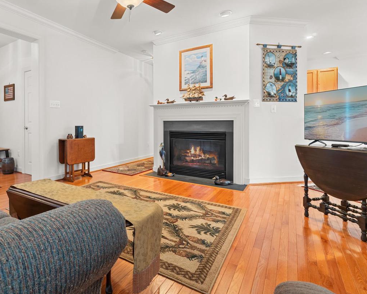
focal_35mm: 20
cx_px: 132
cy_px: 135
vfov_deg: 68.0
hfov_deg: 78.5
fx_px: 217
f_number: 7.1
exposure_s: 2.5
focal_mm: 10
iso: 250
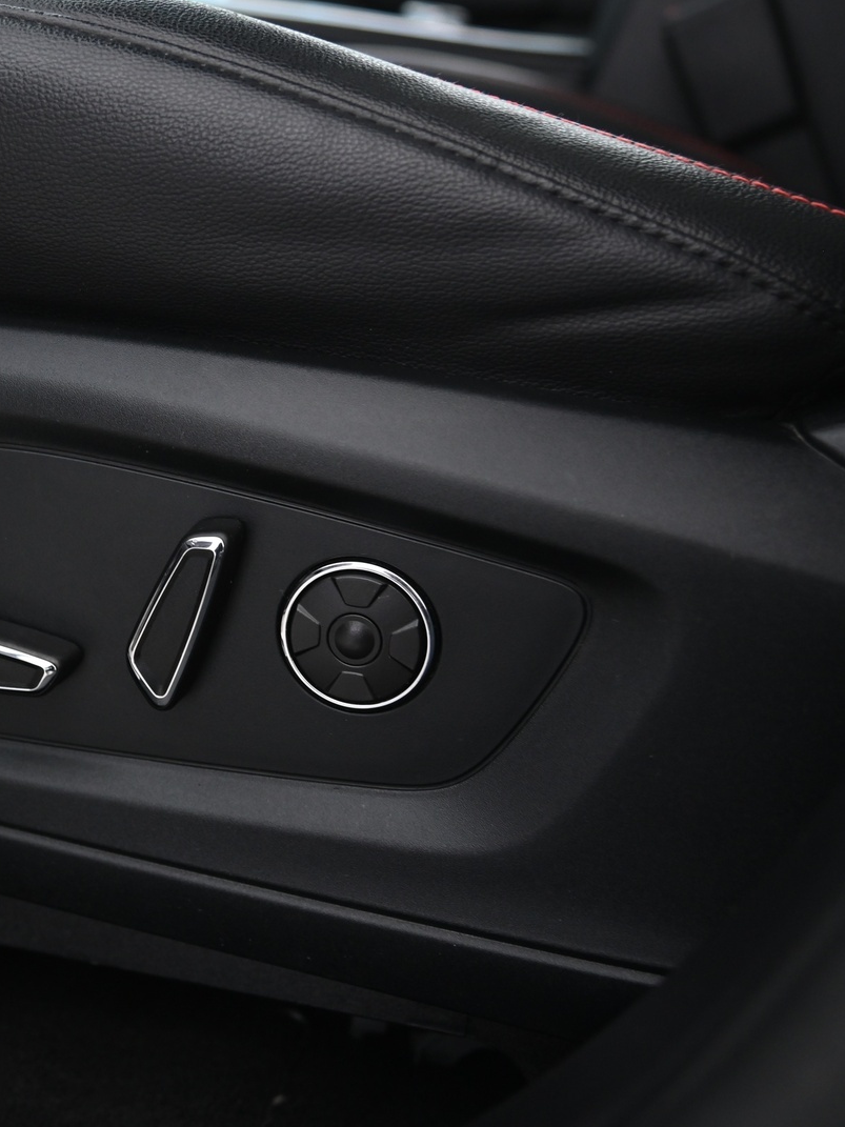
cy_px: 566
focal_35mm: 51
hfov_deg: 27.6
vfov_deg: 37.5
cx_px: 94
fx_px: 1660
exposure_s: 1/13
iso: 2000
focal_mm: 35
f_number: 4
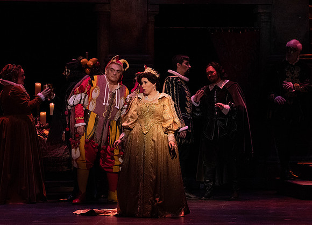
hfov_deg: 8.7
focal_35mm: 231
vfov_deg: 6.3
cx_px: 172
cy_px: 104
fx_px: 2050
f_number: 8
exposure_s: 1/250
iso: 5000
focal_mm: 200
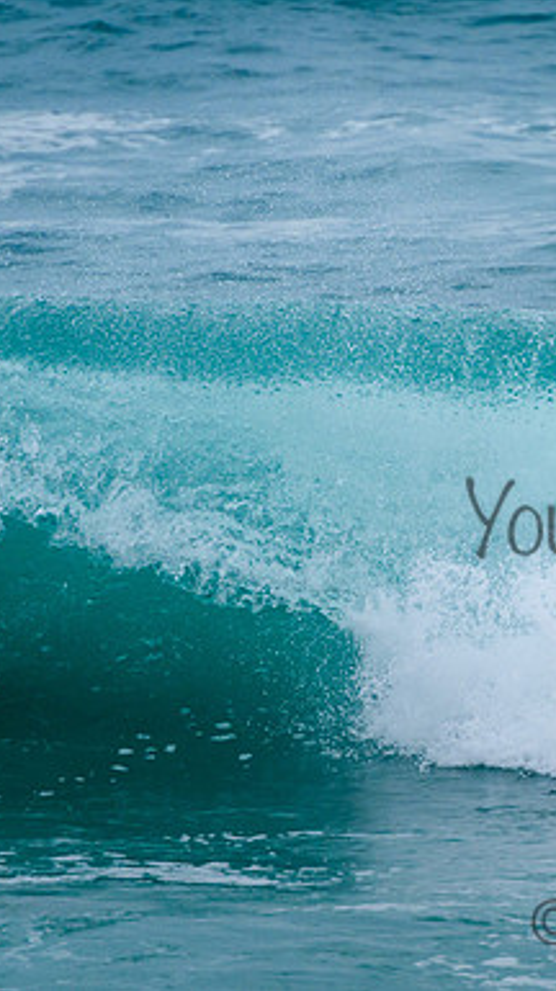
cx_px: 724
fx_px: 22821
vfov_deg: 2.5
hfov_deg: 1.4
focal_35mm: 869
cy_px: 454
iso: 500
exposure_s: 1/2000
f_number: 8
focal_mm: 400
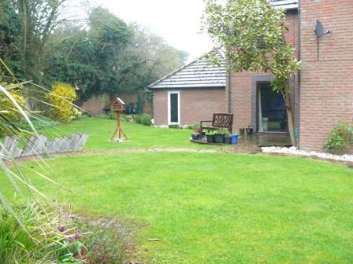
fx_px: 367
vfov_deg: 39.7
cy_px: 132
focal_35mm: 36
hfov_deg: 51.4
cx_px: 176
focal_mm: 6
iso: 100
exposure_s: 1/20
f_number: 2.8
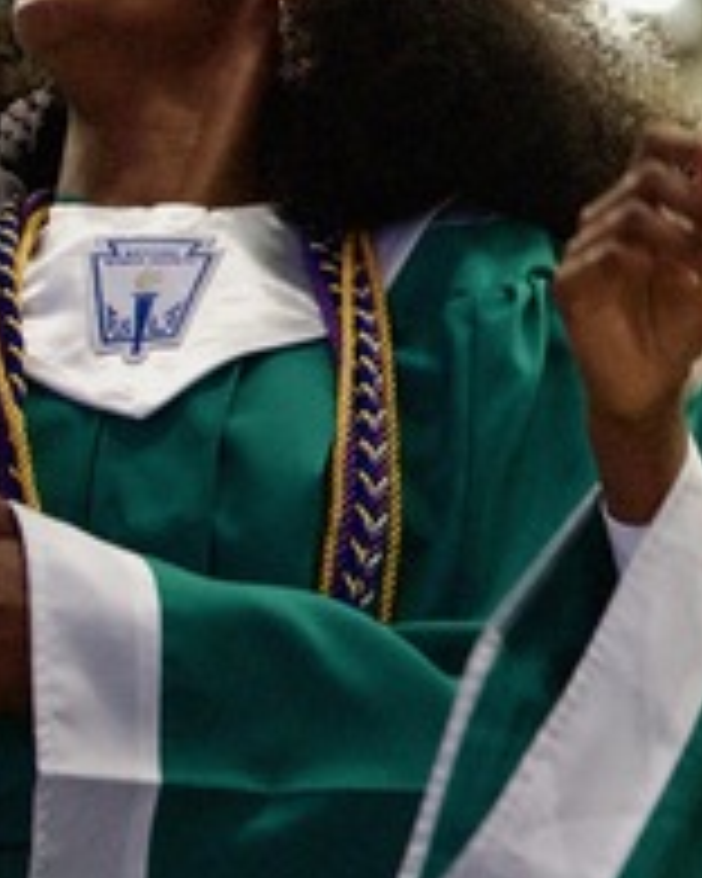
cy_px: -146
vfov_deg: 5.6
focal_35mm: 344
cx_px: 2182
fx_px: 8934
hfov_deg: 4.3
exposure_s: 1/320
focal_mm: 70
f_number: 2.8
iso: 4000
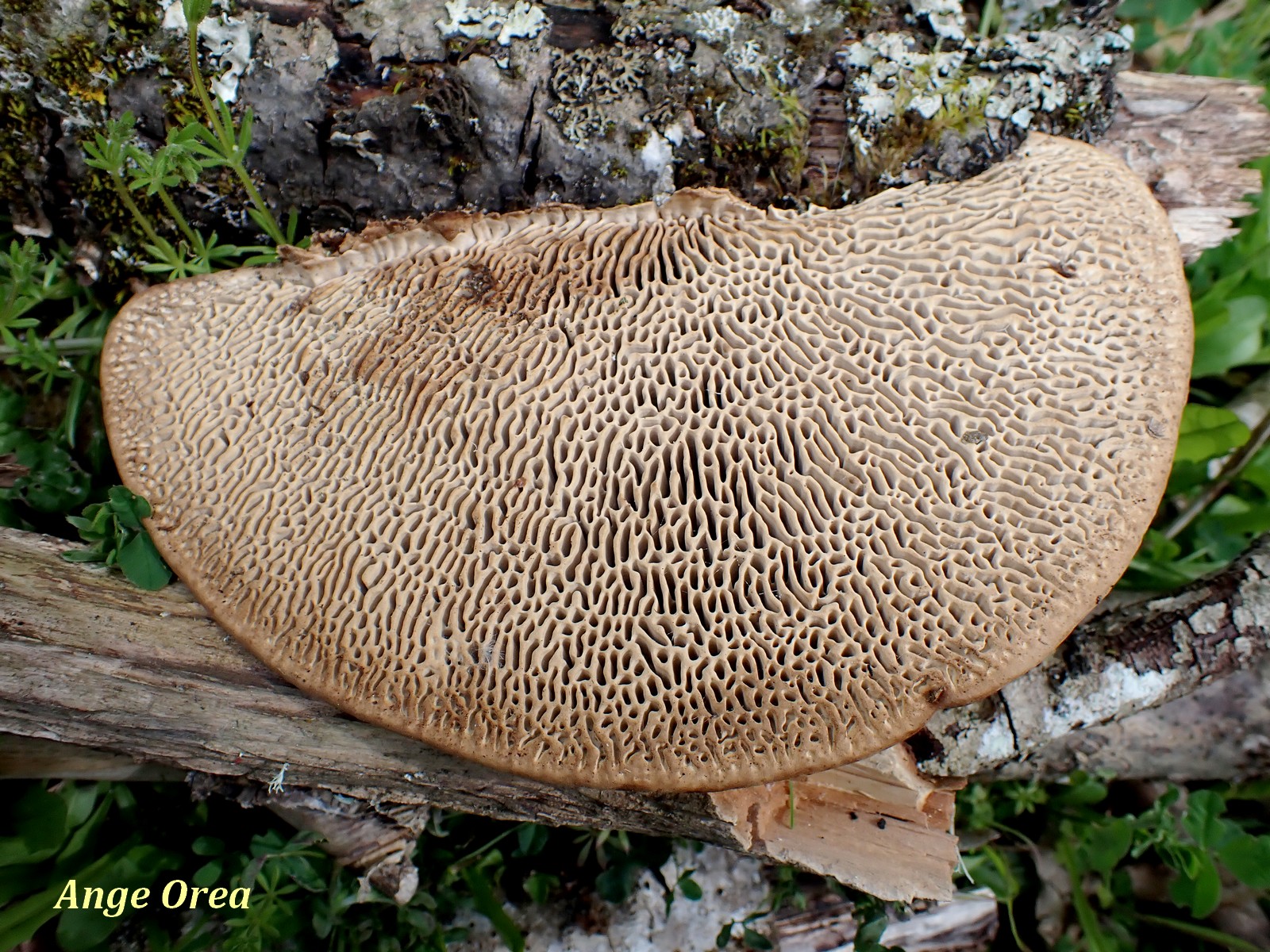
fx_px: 1101
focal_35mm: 30
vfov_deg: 46.8
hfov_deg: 60.0
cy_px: 476
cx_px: 635
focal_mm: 5.4
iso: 100
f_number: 3.2
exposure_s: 1/640
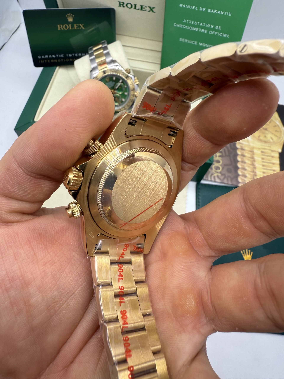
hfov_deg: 56.8
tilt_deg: -59.7
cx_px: 142
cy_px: 190
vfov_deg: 71.6
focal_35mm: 24
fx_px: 263
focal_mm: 2.22
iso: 40
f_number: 2.2
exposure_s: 1/196
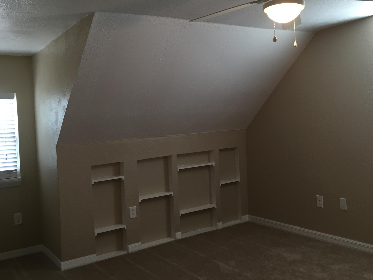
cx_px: 203
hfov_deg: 51.3
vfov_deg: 39.6
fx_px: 388
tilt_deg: -1.8
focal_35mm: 36
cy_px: 125
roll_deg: +2.4
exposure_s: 1/30
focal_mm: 4.15
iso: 64
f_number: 2.2
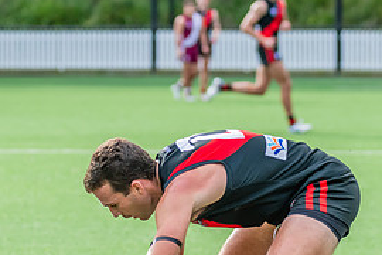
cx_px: 257
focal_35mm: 424
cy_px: 290
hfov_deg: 4.9
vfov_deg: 3.2
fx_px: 4499
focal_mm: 170
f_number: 5.6
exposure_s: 1/1250
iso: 800
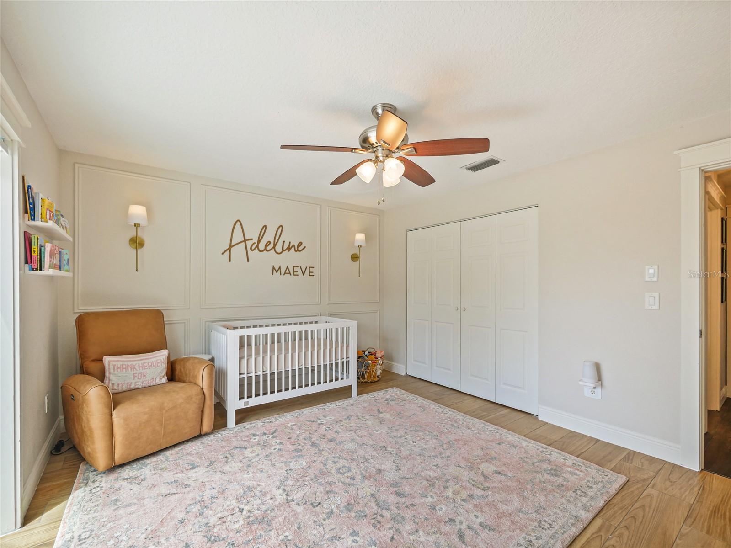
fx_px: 296
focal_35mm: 14
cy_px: 274
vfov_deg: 85.7
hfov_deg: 102.1
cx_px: 366
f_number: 4
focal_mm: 7
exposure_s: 1/60
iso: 320
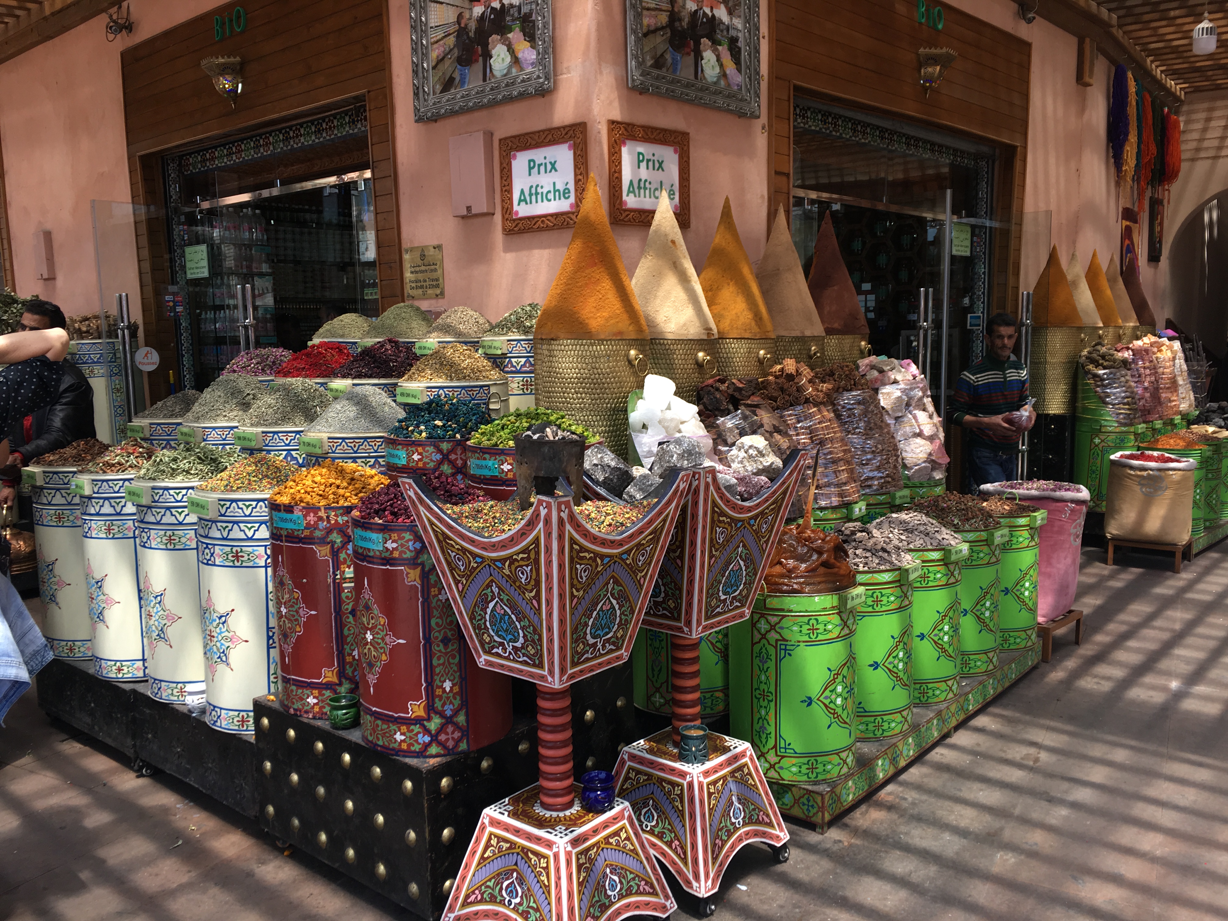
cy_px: 460
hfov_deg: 61.7
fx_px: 1029
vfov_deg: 48.2
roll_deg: +0.9
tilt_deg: -5.0
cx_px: 614
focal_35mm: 29
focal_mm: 4.15
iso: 25
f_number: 2.2
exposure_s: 1/280
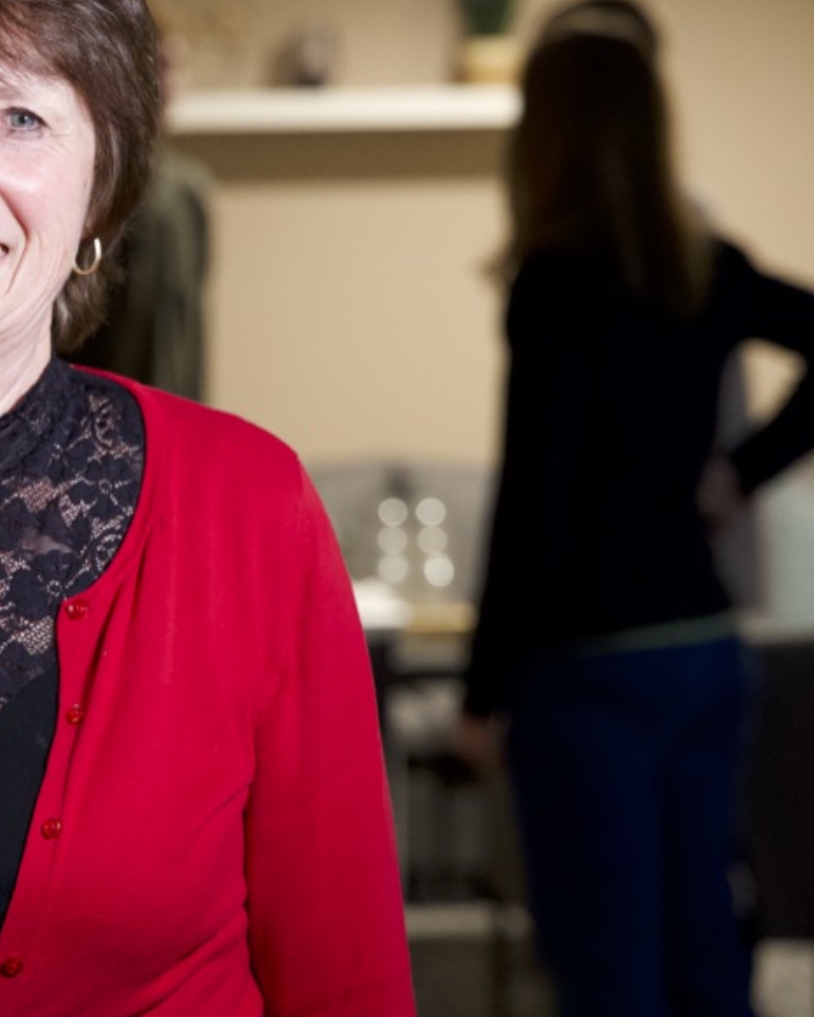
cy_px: 394
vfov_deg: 14.5
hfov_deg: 11.5
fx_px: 4003
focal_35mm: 133
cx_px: 23
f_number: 4
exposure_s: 1/160
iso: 6400
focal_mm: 75
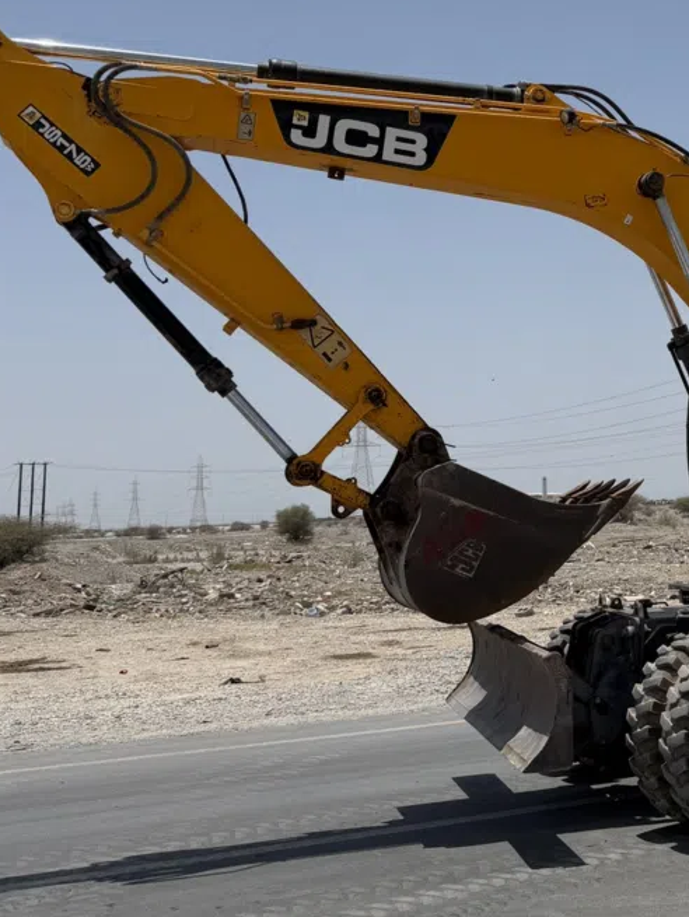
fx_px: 1326
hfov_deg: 27.8
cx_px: 655
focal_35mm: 50
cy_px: 232
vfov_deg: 37.3
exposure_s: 1/9091
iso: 80
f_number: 1.78
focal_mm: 6.76
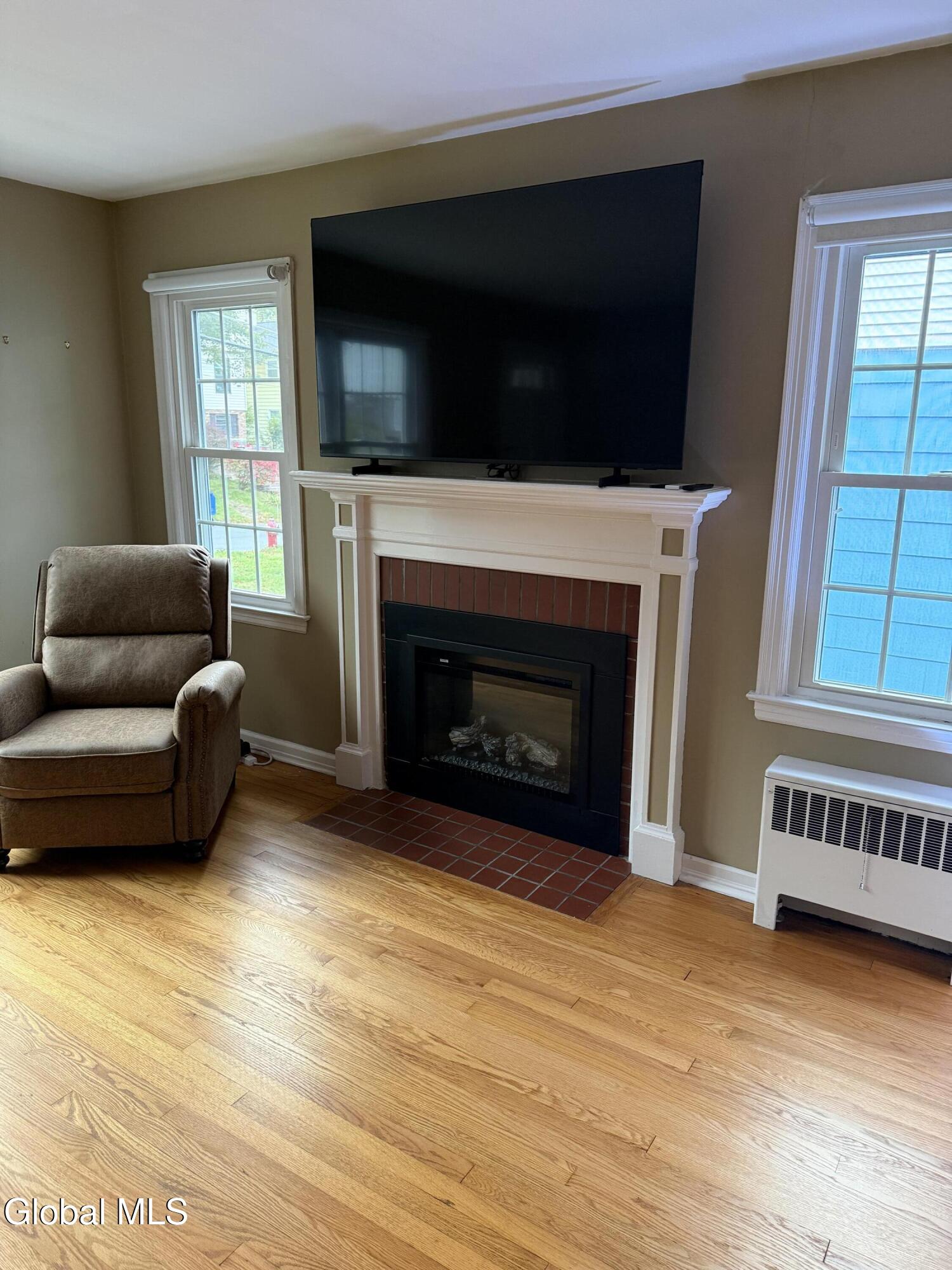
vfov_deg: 71.6
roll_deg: +0.2
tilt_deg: -11.1
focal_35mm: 24
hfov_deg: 56.8
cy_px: 635
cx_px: 476
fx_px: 880
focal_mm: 6.76
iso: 320
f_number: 1.78
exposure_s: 1/59
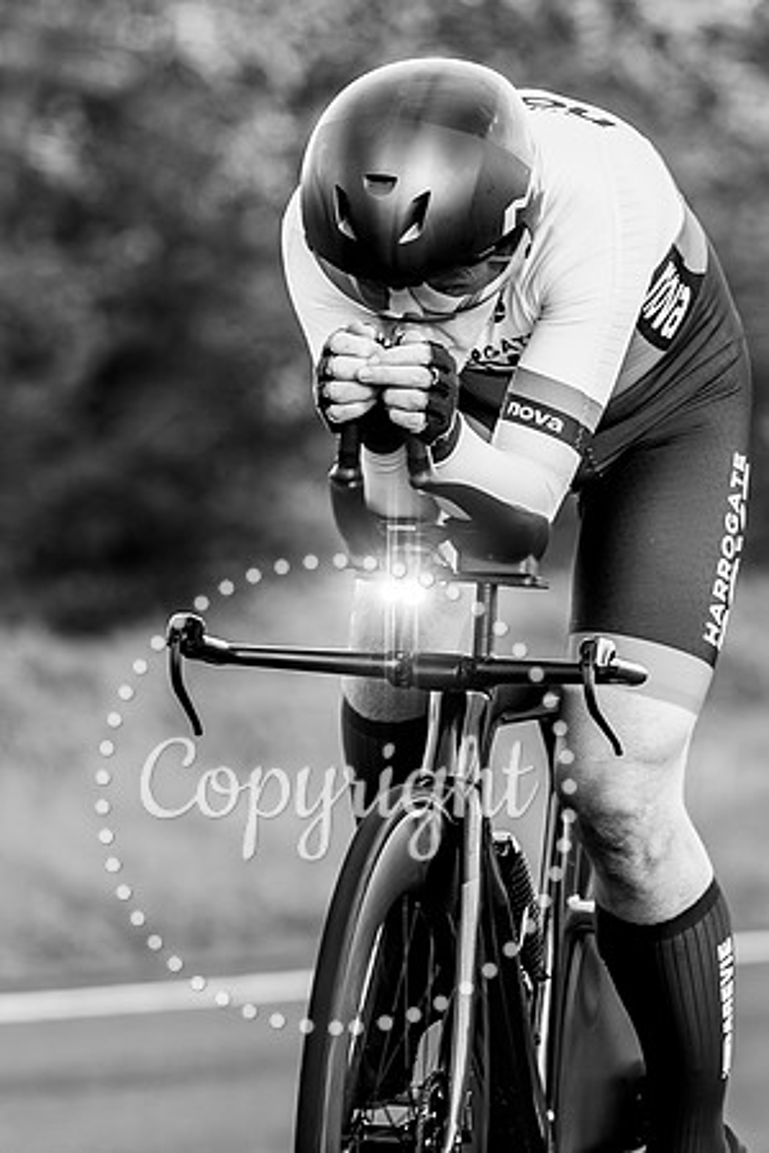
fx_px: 19342
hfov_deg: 2.3
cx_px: 626
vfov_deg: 3.4
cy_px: 362
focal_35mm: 604
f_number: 4
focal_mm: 200
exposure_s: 1/1000
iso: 500
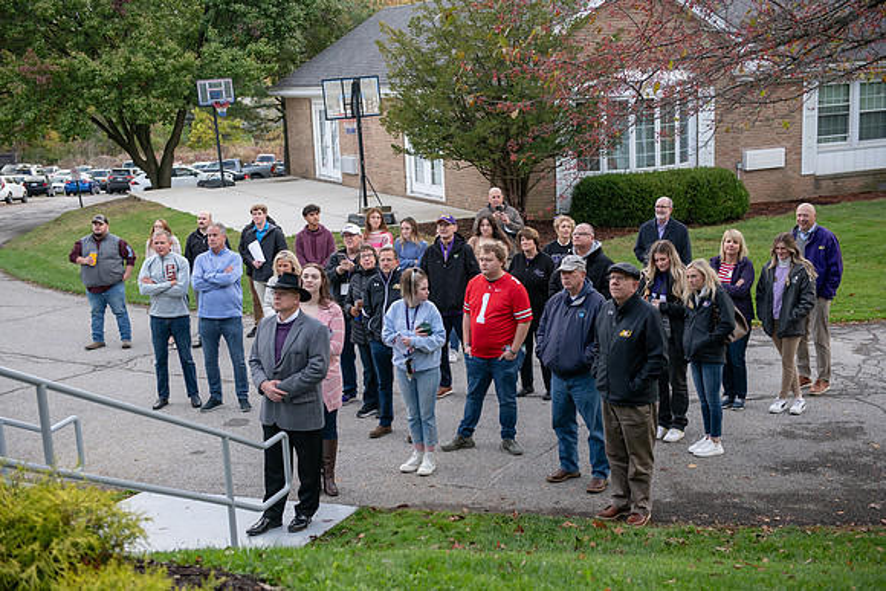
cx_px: 443
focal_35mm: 50
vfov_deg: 27.0
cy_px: 296
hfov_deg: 39.6
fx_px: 1231
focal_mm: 50
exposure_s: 1/250
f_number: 3.5
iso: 160
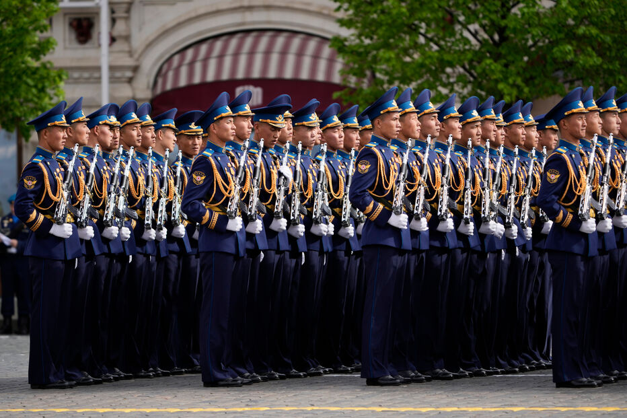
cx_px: 314
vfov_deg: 4.3
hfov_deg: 6.4
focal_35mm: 321
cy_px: 209
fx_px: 5589
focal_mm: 321
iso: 320
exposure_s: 1/800
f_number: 6.3
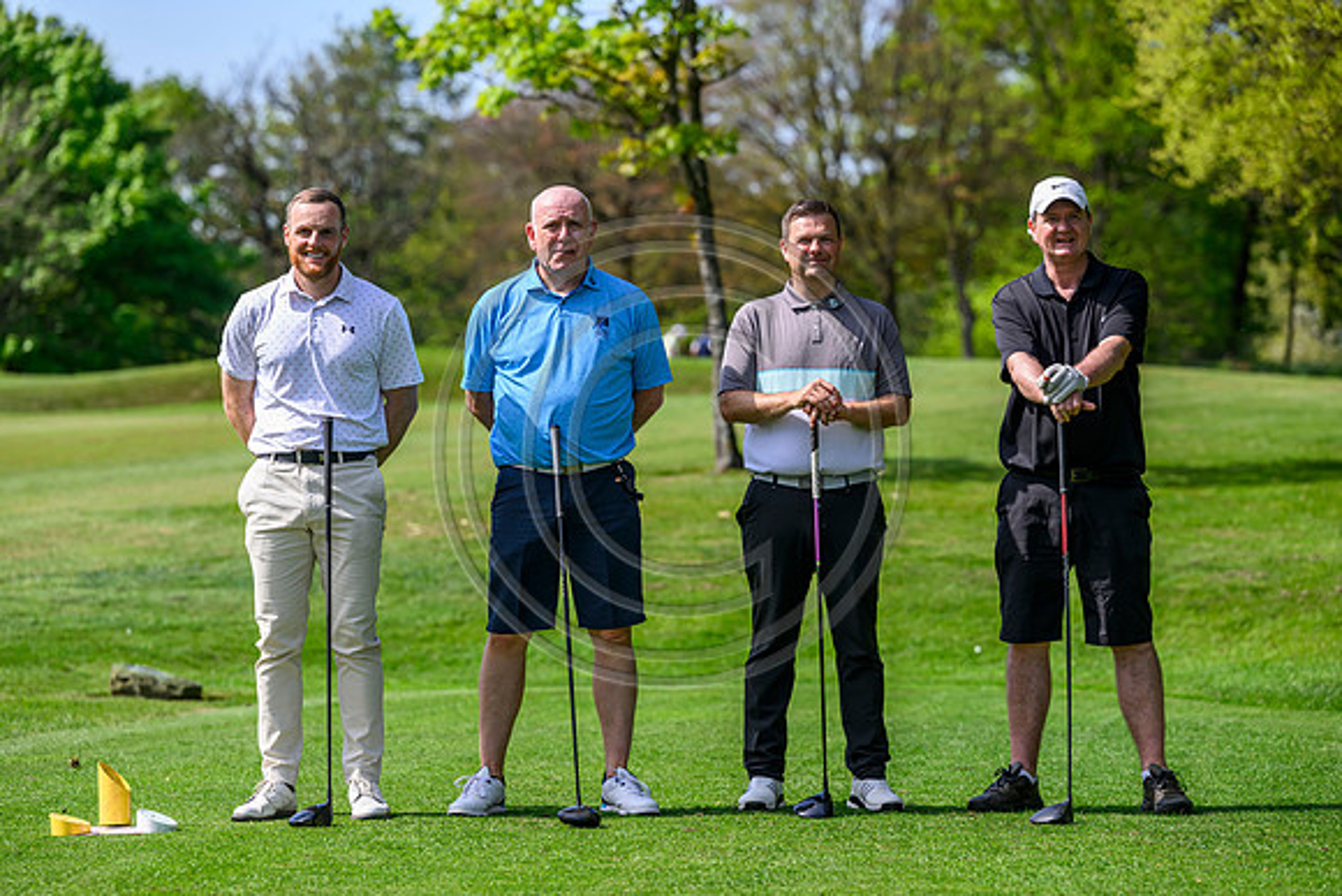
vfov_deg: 10.2
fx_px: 5033
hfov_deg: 15.2
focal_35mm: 135
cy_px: 448
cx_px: 671
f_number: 4
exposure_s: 1/2500
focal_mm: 135
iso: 500
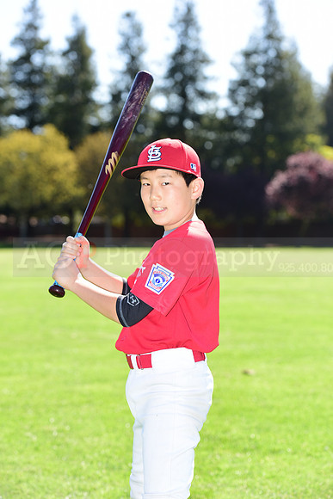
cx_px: 166
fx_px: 1525
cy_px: 250
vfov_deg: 18.6
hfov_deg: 12.5
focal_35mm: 110
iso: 125
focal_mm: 110
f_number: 4.5
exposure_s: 1/320
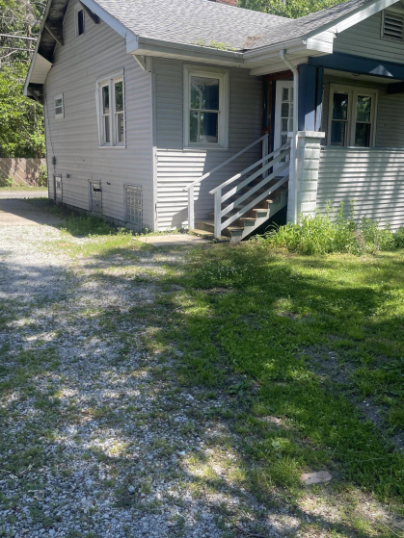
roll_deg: -0.6
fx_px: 483
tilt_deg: -9.8
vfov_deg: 58.2
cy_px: 240
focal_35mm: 31
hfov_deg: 45.3
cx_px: 229
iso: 50
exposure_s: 1/1279
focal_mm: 5.1
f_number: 1.6
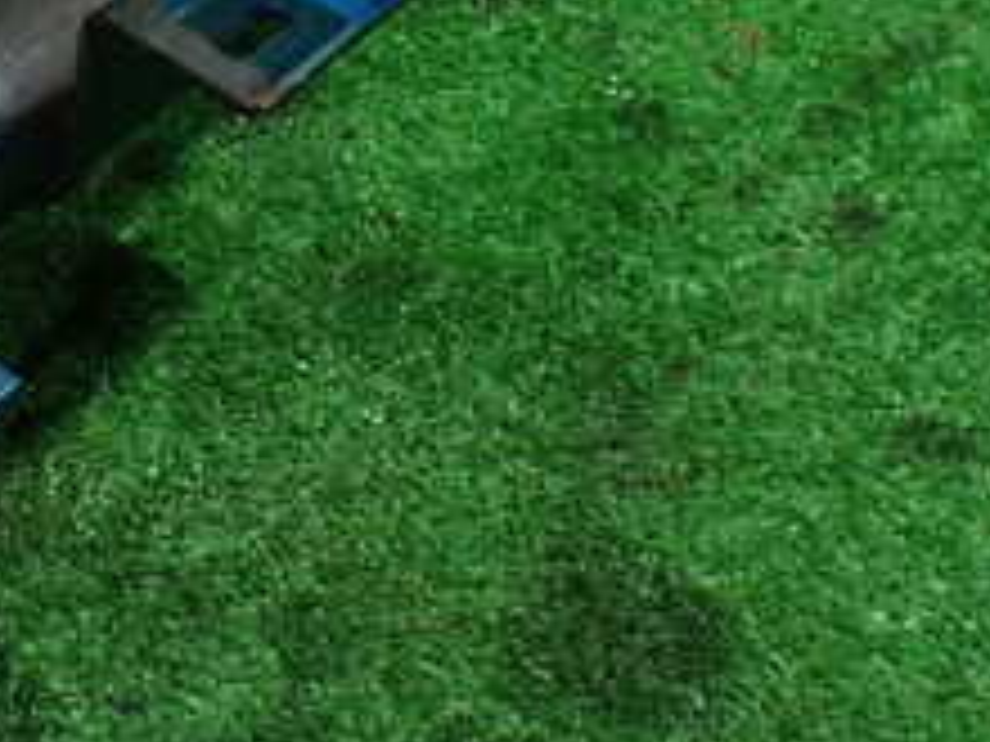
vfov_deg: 17.9
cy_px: 180
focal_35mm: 82
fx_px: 2345
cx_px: 94
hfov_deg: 23.2
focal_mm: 5.4
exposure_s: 1/125
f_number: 2.3
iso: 800
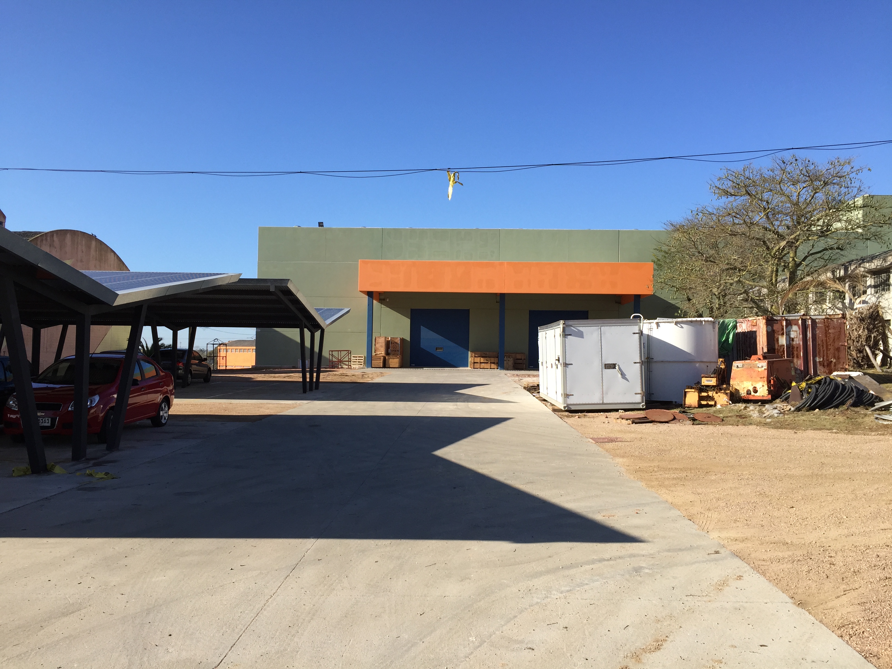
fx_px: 747
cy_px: 334
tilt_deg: +3.3
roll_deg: -1.9
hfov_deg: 61.7
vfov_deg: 48.2
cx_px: 446
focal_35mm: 29
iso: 32
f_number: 2.2
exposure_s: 1/1364
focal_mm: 4.15
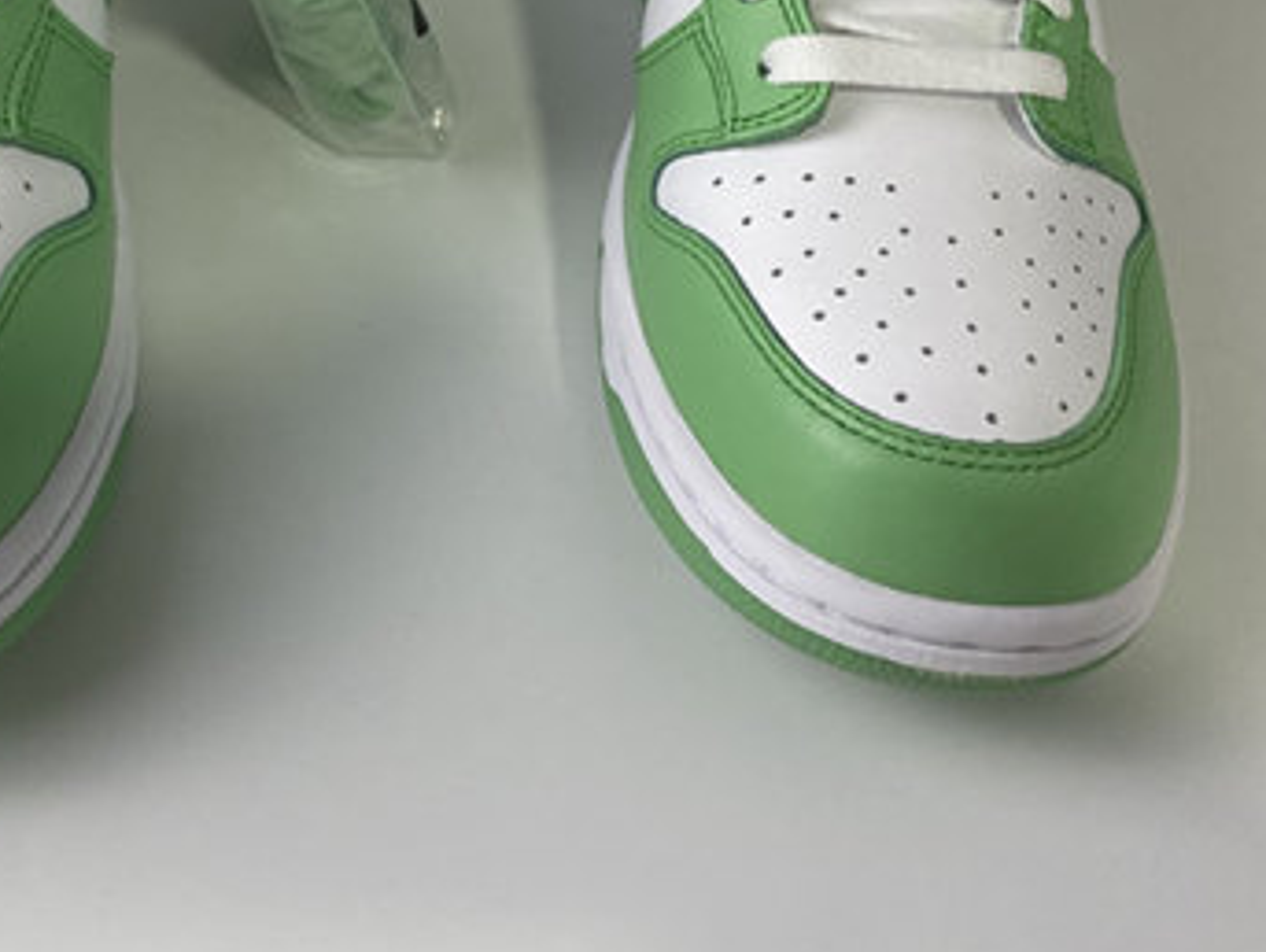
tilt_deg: -36.9
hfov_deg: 35.5
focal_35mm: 53
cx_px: 351
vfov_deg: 26.4
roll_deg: -0.6
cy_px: 46
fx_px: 1940
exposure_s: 1/105
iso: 125
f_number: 1.8
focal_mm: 4.25
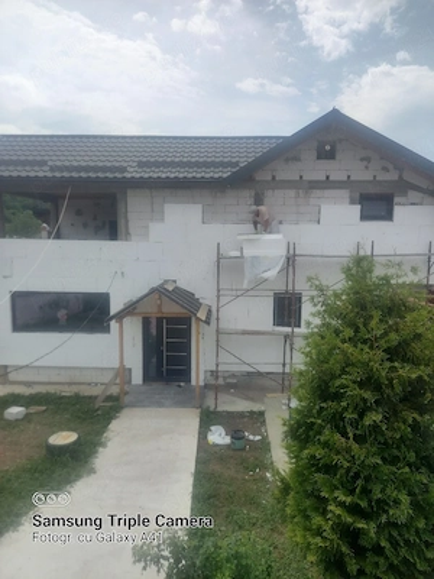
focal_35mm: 25
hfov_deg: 54.9
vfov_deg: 69.4
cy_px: 290
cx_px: 217
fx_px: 418
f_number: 1.8
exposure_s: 1/1667
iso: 50
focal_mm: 4.65
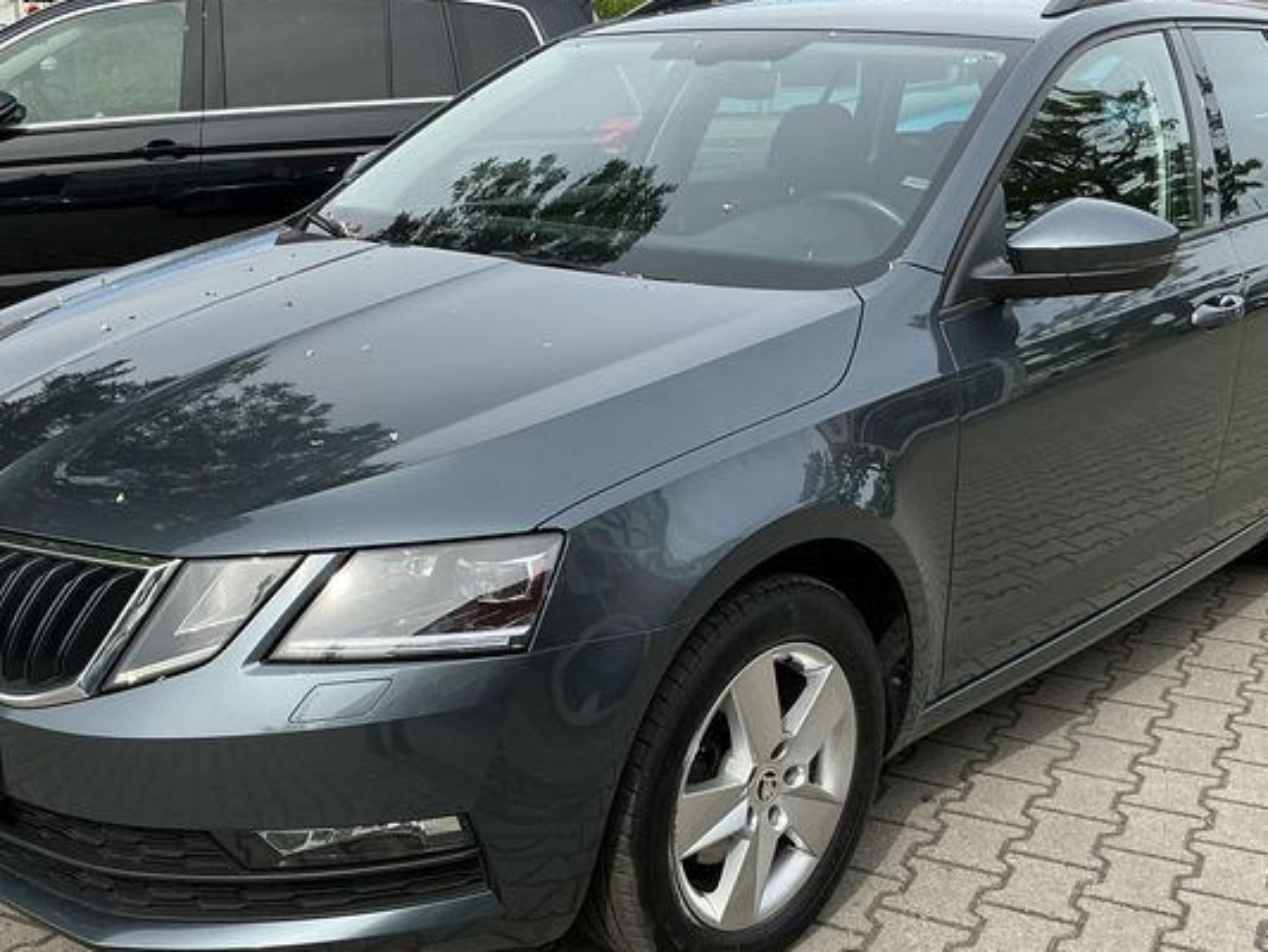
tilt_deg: -20.0
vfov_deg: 34.2
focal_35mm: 42
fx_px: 1539
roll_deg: -2.2
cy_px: 605
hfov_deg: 44.7
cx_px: 571
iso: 25
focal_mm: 3
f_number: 1.8
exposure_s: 1/816
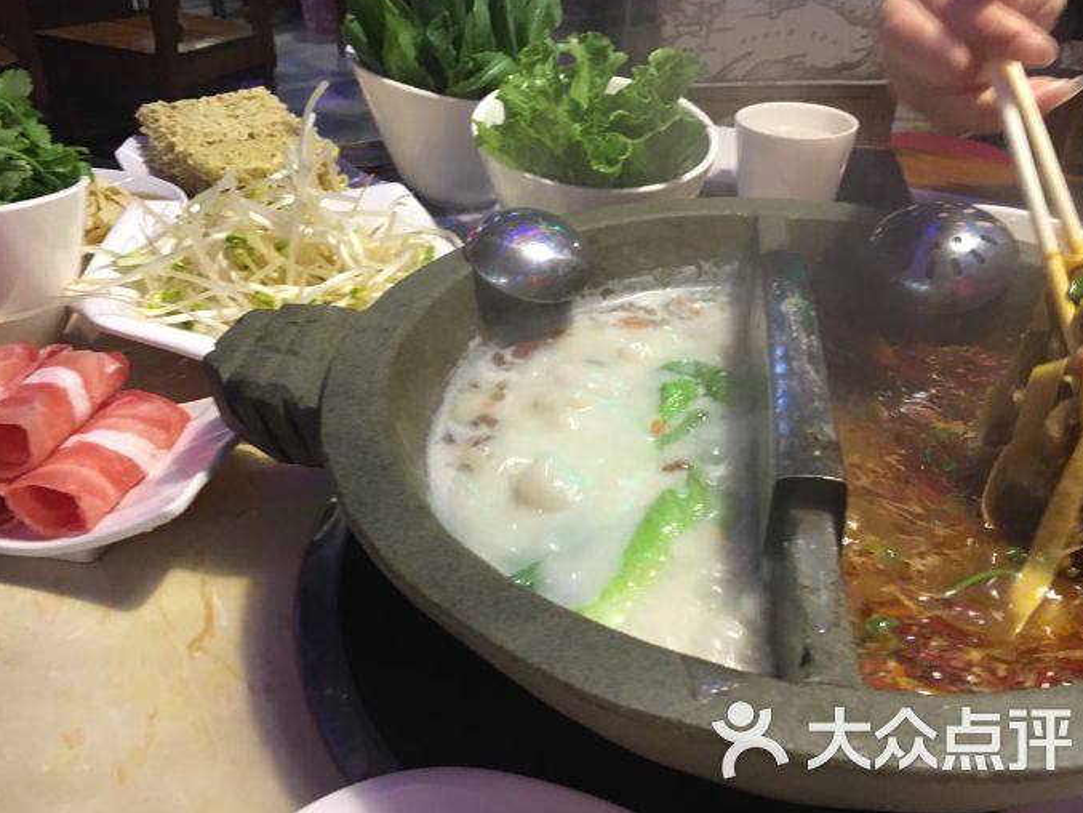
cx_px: 553
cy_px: 402
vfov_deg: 46.8
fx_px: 939
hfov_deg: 59.9
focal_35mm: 30
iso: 200
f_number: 2.2
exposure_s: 1/33
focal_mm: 4.15
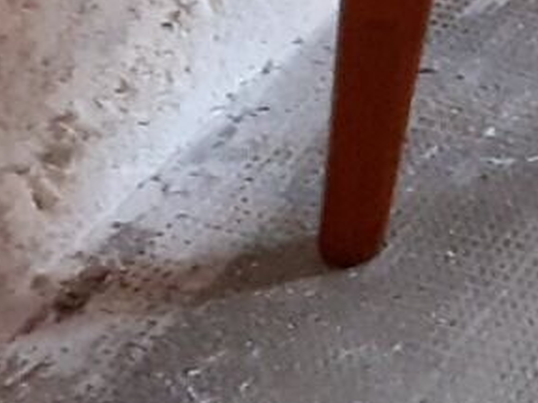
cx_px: 1245
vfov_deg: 7.3
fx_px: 2921
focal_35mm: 188
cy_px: -652
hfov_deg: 9.5
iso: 200
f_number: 1.9
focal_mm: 3.6
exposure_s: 1/33
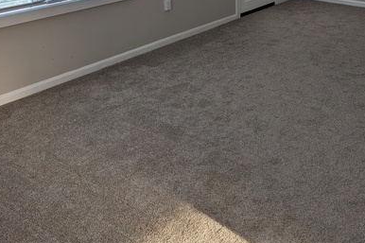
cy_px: 15
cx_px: 262
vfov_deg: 29.6
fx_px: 436
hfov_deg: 44.3
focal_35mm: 43
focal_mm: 6.81
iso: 133
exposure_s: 1/60
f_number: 1.85
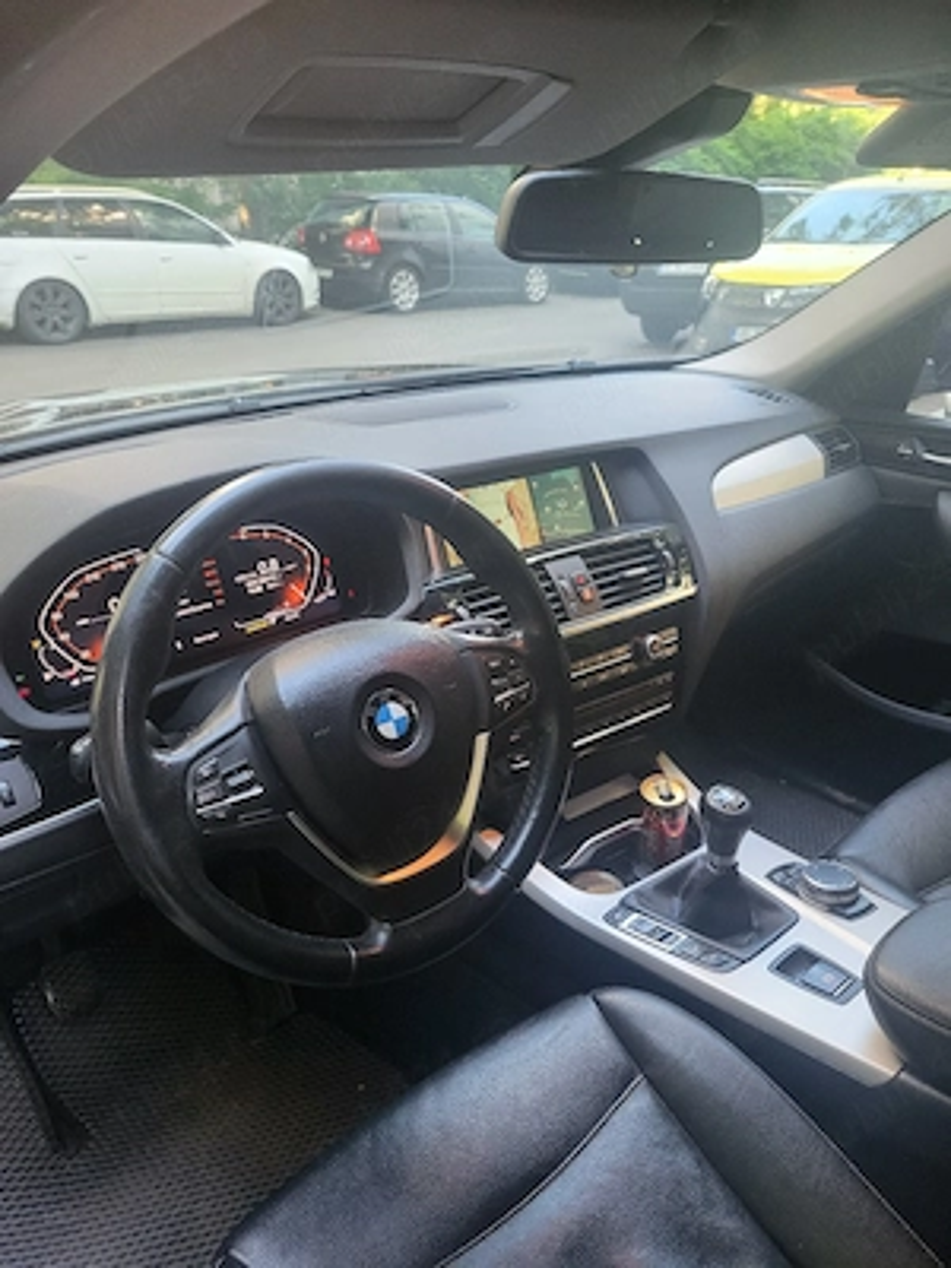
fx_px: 952
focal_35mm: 26
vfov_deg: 67.3
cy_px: 634
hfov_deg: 53.1
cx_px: 476
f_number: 1.8
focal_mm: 5.4
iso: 320
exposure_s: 1/101
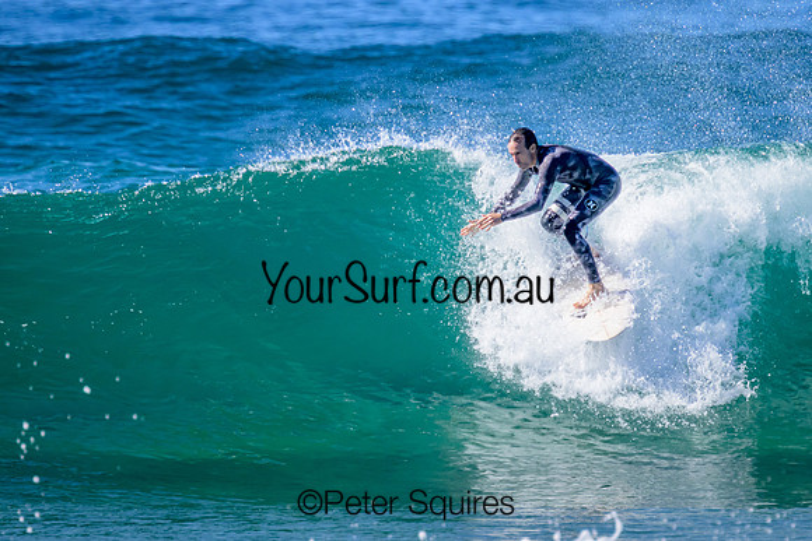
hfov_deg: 1.9
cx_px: 455
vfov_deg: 1.3
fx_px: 24592
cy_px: 196
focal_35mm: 1090
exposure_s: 1/2000
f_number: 11
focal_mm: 800
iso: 1800
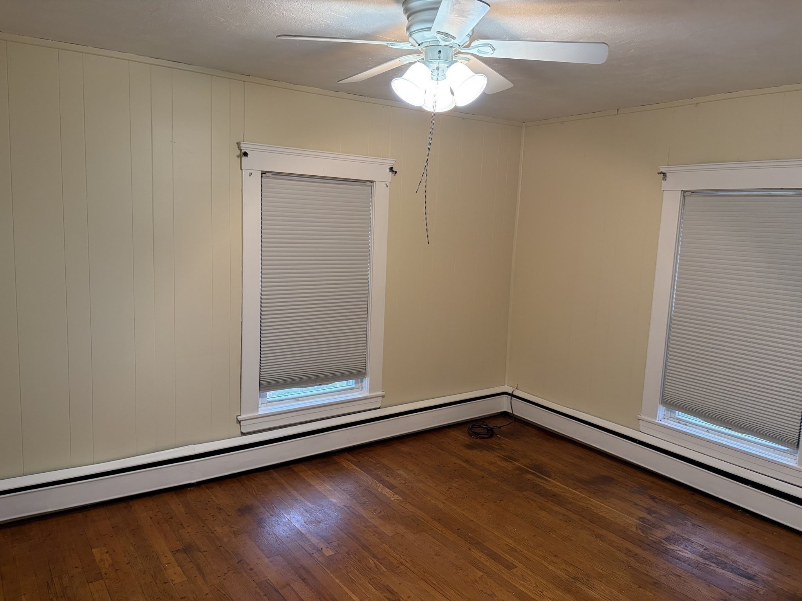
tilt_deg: -6.8
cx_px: 401
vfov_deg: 53.1
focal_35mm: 26
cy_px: 300
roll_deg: -2.0
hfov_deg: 67.3
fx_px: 602
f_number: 1.6
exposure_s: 1/60
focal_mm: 5.96
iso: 200
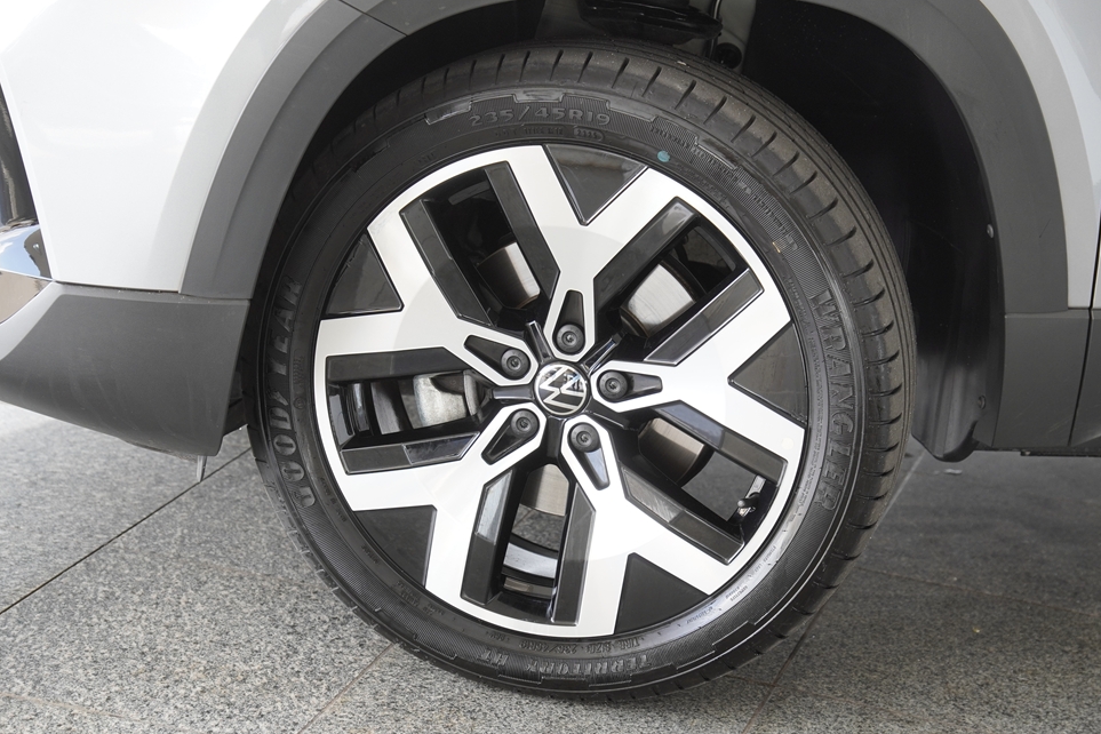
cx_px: 563
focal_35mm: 85
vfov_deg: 16.2
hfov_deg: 24.0
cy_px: 382
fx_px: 2585
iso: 320
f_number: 4
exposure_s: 1/100
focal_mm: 53
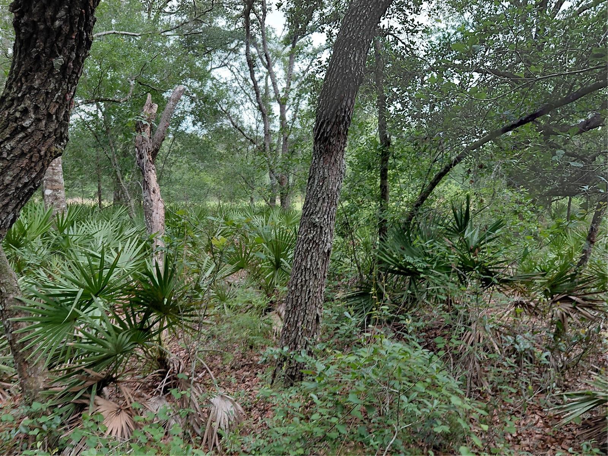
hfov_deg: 69.4
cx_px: 304
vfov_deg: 54.9
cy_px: 228
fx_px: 439
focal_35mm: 25
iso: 50
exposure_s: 1/228
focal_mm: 4.69
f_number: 1.8
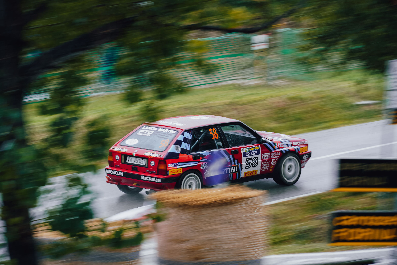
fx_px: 2233
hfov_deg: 10.2
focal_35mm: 202
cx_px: 198
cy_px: 132
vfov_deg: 6.8
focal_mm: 135
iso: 125
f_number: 8
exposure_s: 1/40
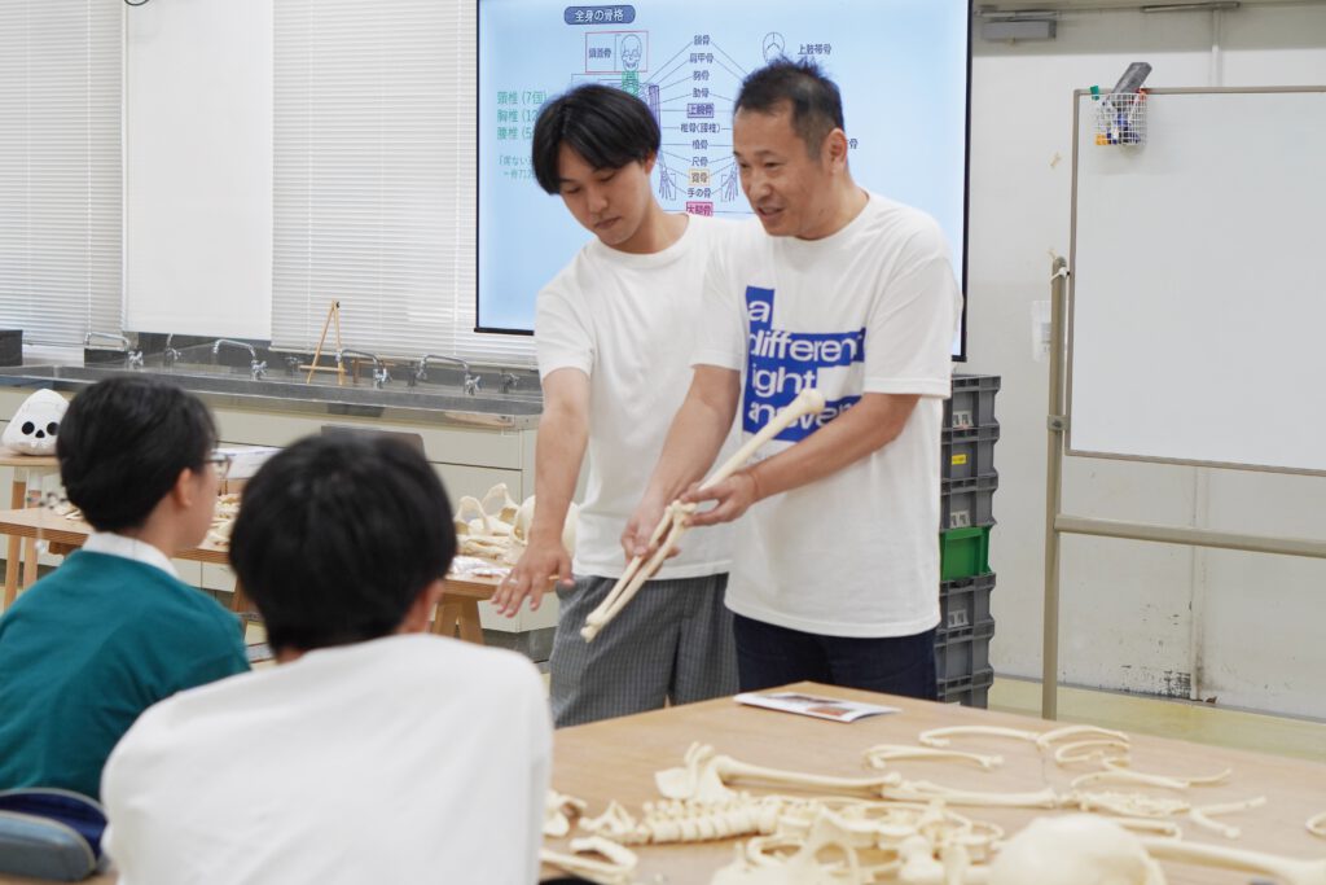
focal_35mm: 75
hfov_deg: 27.0
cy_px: 442
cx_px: 663
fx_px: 2763
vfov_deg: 18.2
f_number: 4
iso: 640
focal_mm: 50
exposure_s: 1/160
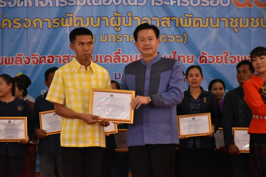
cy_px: 88
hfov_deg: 17.1
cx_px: 133
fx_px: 887
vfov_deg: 11.4
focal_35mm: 120
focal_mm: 80
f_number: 5.6
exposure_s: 1/500
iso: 4000
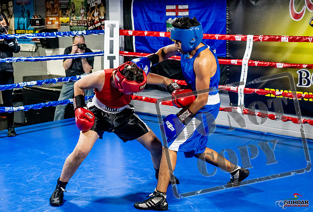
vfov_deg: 22.9
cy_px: 102
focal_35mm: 60
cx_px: 174
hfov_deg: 33.3
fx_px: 523
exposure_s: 1/800
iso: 5000
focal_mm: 35
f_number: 2.8
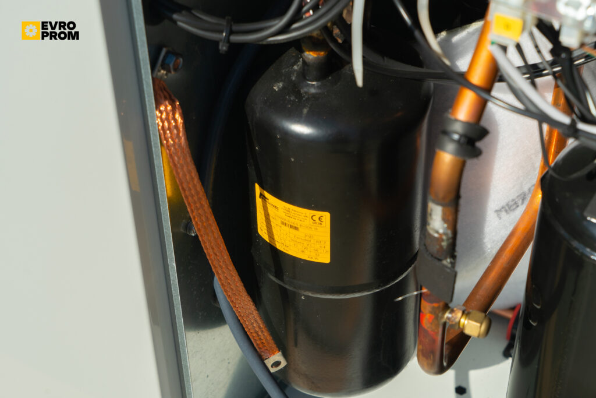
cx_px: 298
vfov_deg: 19.5
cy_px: 199
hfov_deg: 28.8
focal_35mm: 70
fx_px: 1159
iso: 100
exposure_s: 1/250
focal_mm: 70
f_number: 8
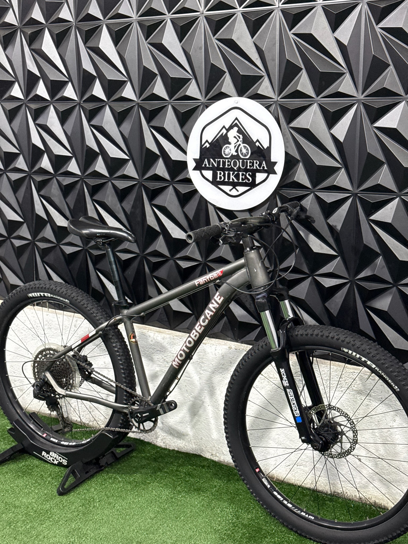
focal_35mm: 48
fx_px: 754
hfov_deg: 30.3
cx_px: 204
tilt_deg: -11.9
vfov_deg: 39.7
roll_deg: +0.8
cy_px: 272
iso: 250
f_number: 1.78
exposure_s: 1/60
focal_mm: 6.76
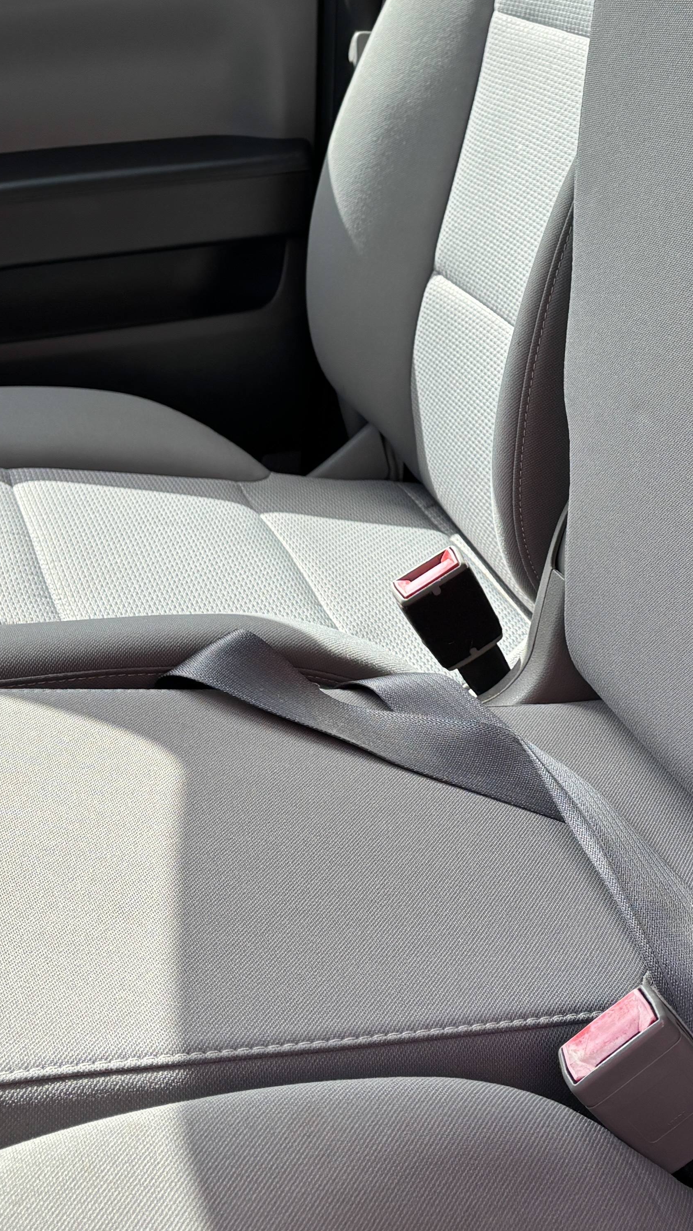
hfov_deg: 21.9
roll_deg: -0.6
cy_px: 401
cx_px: 559
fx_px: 1764
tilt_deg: -17.8
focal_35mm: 54
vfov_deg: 38.0
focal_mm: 5.96
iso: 50
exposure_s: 1/559
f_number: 1.6
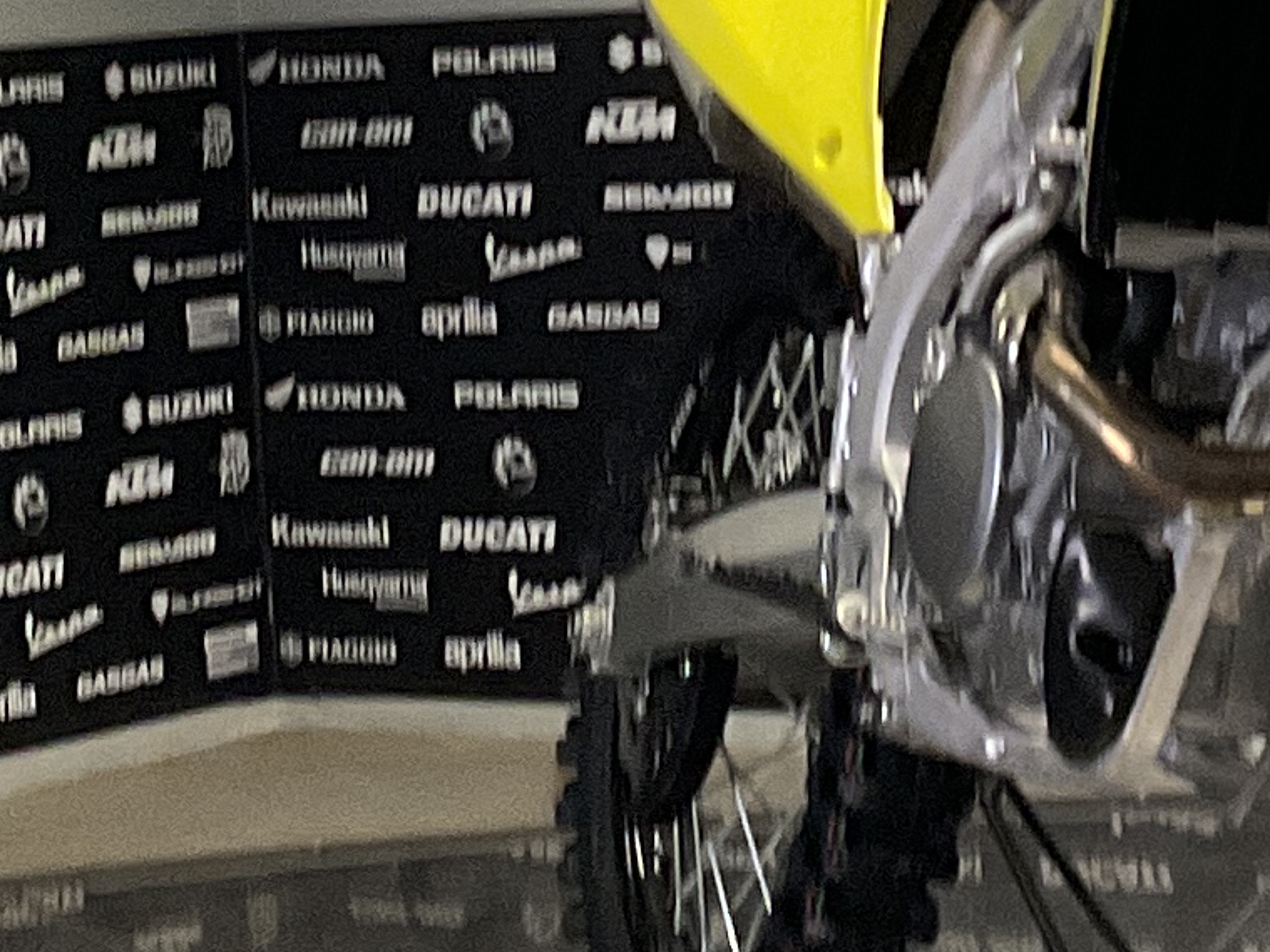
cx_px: 467
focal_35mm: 154
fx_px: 5649
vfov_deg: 9.5
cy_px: -159
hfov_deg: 12.8
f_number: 1.8
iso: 160
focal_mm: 3
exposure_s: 1/60
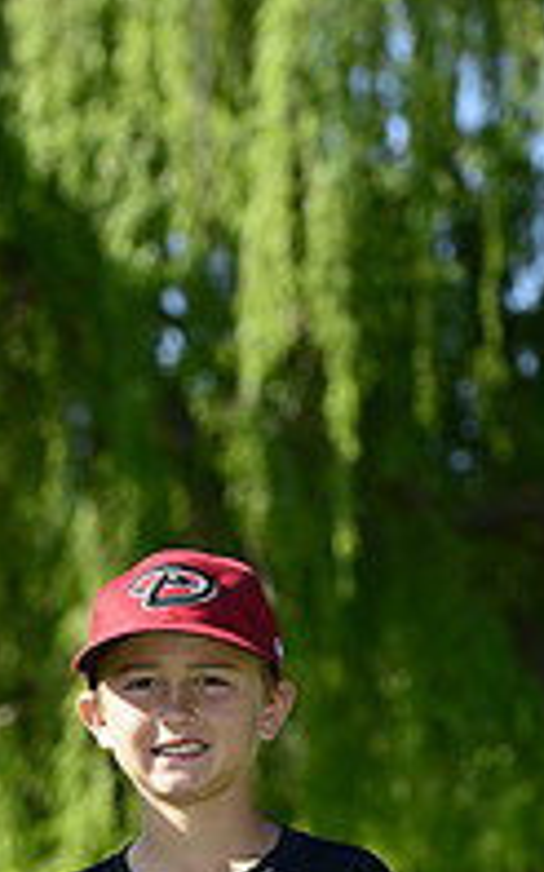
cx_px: -254
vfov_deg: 6.8
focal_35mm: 306
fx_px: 7264
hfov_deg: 4.3
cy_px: 1244
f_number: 5.6
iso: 200
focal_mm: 102
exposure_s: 1/500
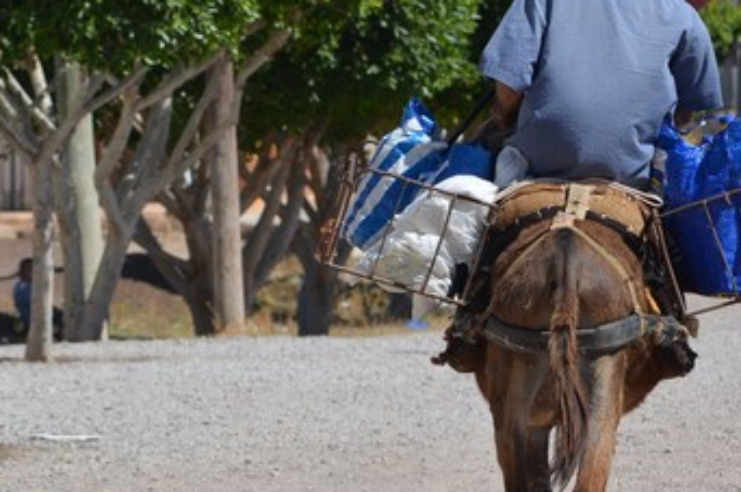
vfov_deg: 3.8
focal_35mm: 365
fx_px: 7502
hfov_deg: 5.7
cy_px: 310
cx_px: 256
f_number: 7.1
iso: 200
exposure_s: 1/800
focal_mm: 130
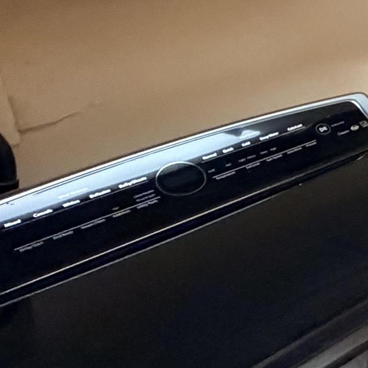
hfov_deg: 19.3
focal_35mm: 62
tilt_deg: -14.9
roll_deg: +2.5
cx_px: 693
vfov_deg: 26.9
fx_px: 746
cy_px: 50
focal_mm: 2.22
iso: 640
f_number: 2.2
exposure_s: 1/60
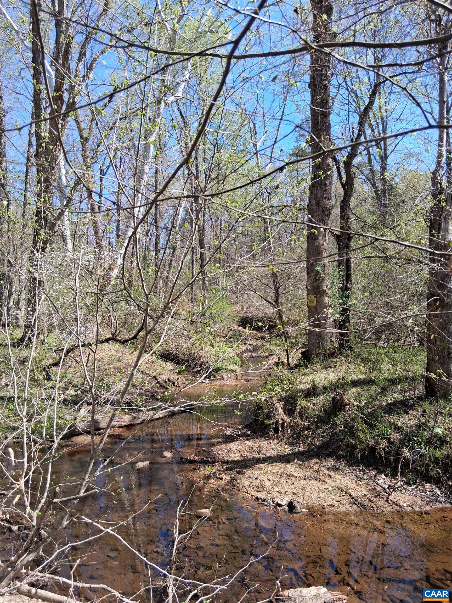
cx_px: 226
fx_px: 453
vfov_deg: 67.3
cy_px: 302
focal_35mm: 26
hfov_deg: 53.1
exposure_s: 1/228
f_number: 1.8
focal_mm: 3.98
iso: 25
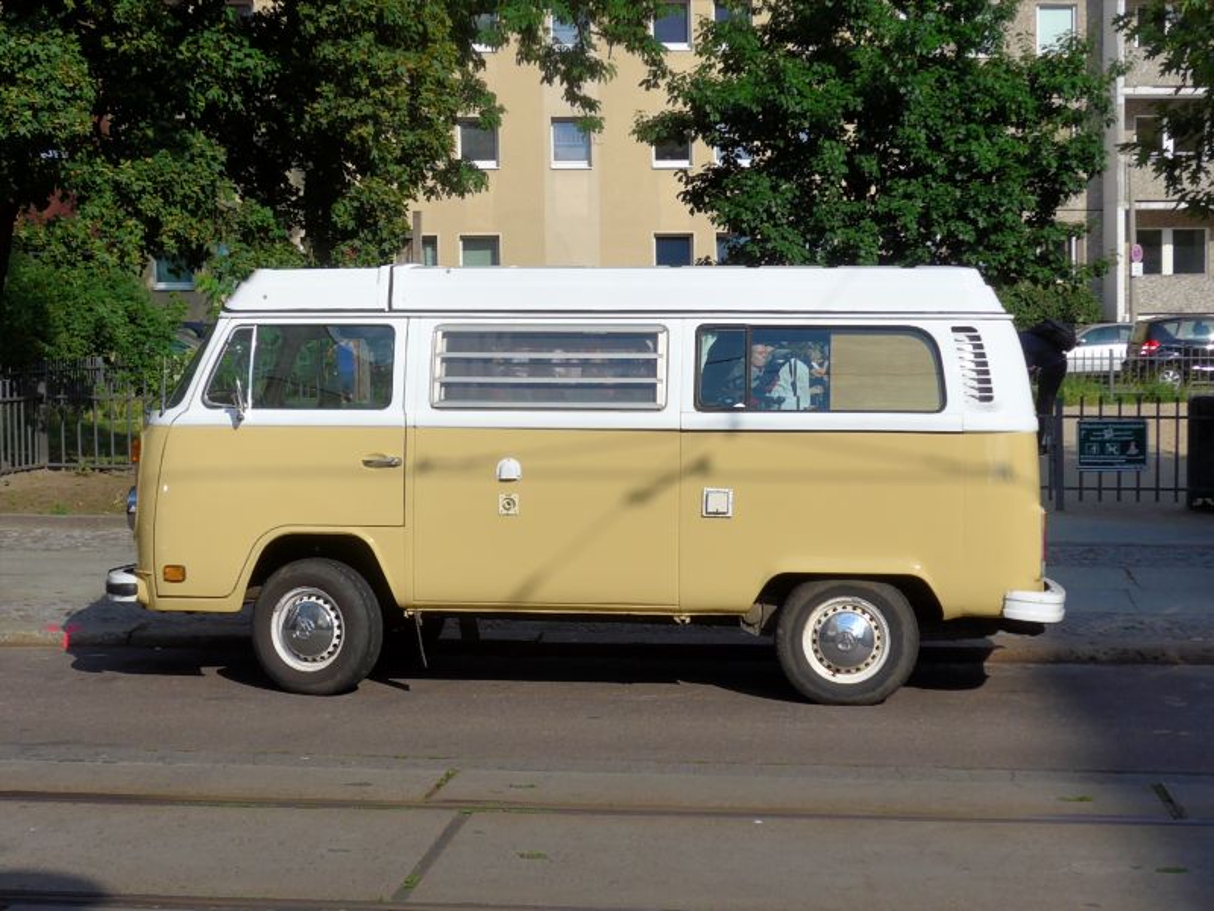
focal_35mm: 70
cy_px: 456
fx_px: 2455
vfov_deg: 21.0
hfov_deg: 27.8
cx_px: 607
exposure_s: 1/1600
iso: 80
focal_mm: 14.2
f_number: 4.1
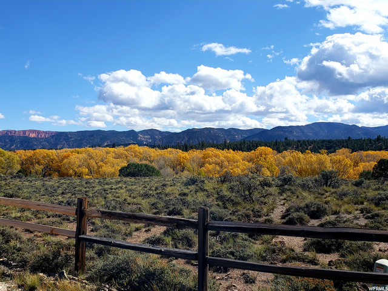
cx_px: 194
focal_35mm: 26
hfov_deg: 67.3
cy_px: 146
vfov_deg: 53.1
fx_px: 291
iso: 50
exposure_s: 1/2016
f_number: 2.4
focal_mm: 4.3
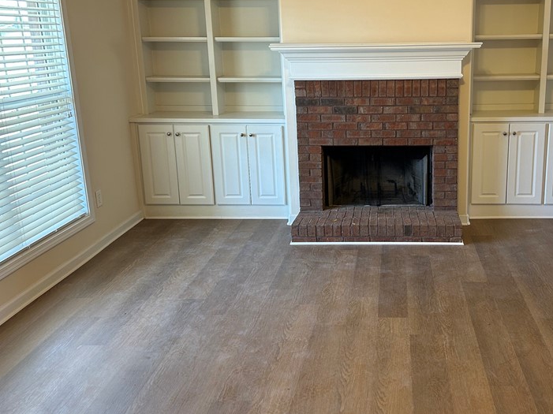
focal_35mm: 38
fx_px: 607
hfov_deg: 48.0
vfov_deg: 37.6
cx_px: 379
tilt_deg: -14.0
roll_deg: +0.4
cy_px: 182
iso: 80
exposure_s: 1/60
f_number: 1.5
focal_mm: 5.7
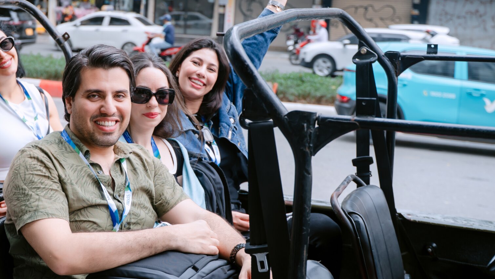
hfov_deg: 32.0
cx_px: 105
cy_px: 125
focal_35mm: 64
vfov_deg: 18.8
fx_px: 840
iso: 250
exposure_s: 1/125
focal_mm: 36
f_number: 3.5
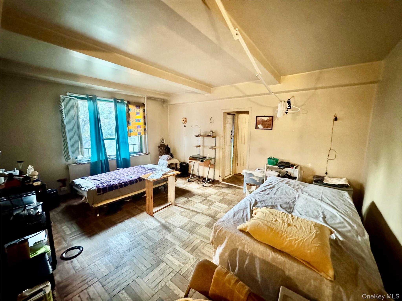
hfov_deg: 102.1
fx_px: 163
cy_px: 150
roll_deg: -0.6
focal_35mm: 14
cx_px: 201
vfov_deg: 85.7
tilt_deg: -8.9
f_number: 2.2
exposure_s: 1/40
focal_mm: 2.22
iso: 1250
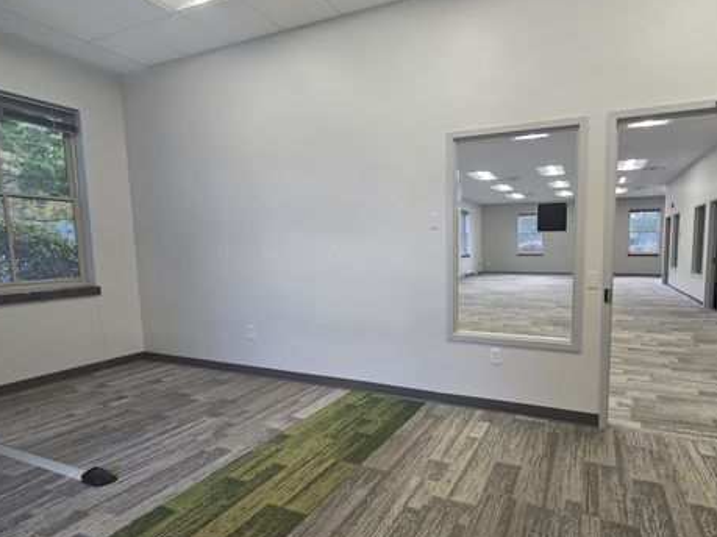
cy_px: 284
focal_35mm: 17
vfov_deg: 74.6
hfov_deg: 89.3
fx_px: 352
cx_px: 447
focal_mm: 2.2
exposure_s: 1/60
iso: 80
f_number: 2.2
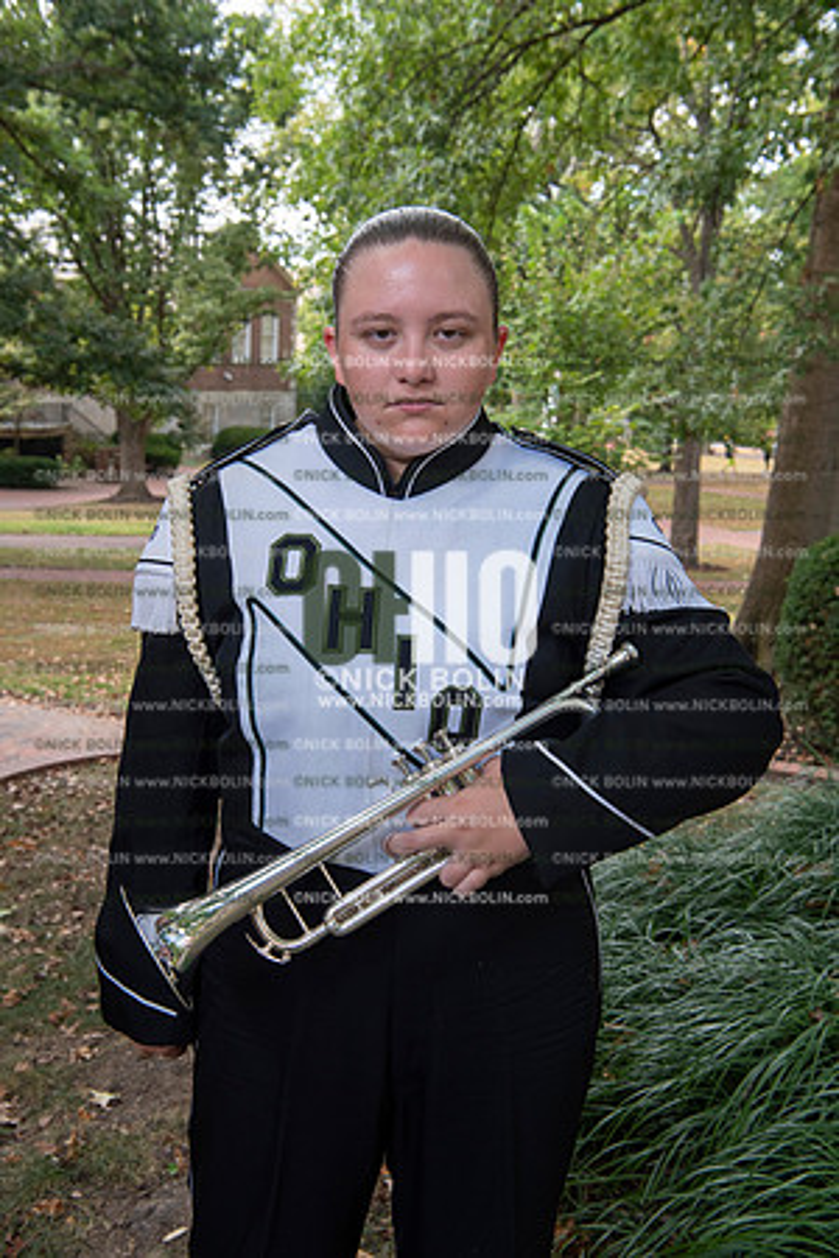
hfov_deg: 31.9
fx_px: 1468
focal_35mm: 42
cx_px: 420
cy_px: 629
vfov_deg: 46.4
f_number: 8
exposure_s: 1/100
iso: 500
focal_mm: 42
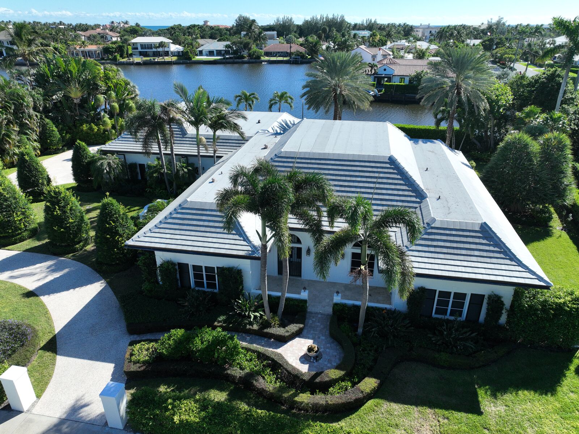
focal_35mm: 24
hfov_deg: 71.6
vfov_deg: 56.8
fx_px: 401
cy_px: 217
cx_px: 290
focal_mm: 12.29
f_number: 2.8
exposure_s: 1/2000
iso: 200
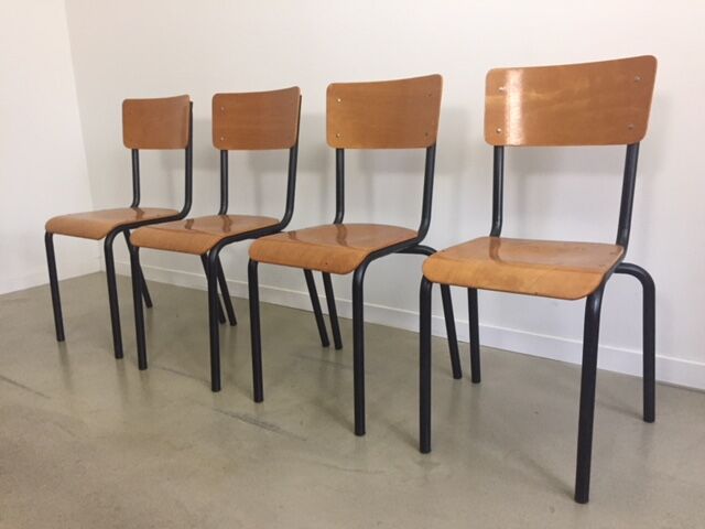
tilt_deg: -13.7
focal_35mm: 29
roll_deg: +2.5
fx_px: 591
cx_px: 352
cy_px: 264
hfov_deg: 61.7
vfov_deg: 48.2
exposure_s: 1/33
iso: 320
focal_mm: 4.15
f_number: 2.2
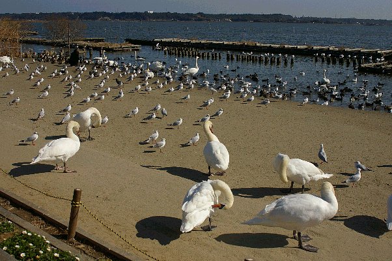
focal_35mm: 42
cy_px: 130
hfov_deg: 46.4
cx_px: 196
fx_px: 457
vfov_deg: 31.8
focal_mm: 28
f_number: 9.5
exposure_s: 1/1000
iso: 200
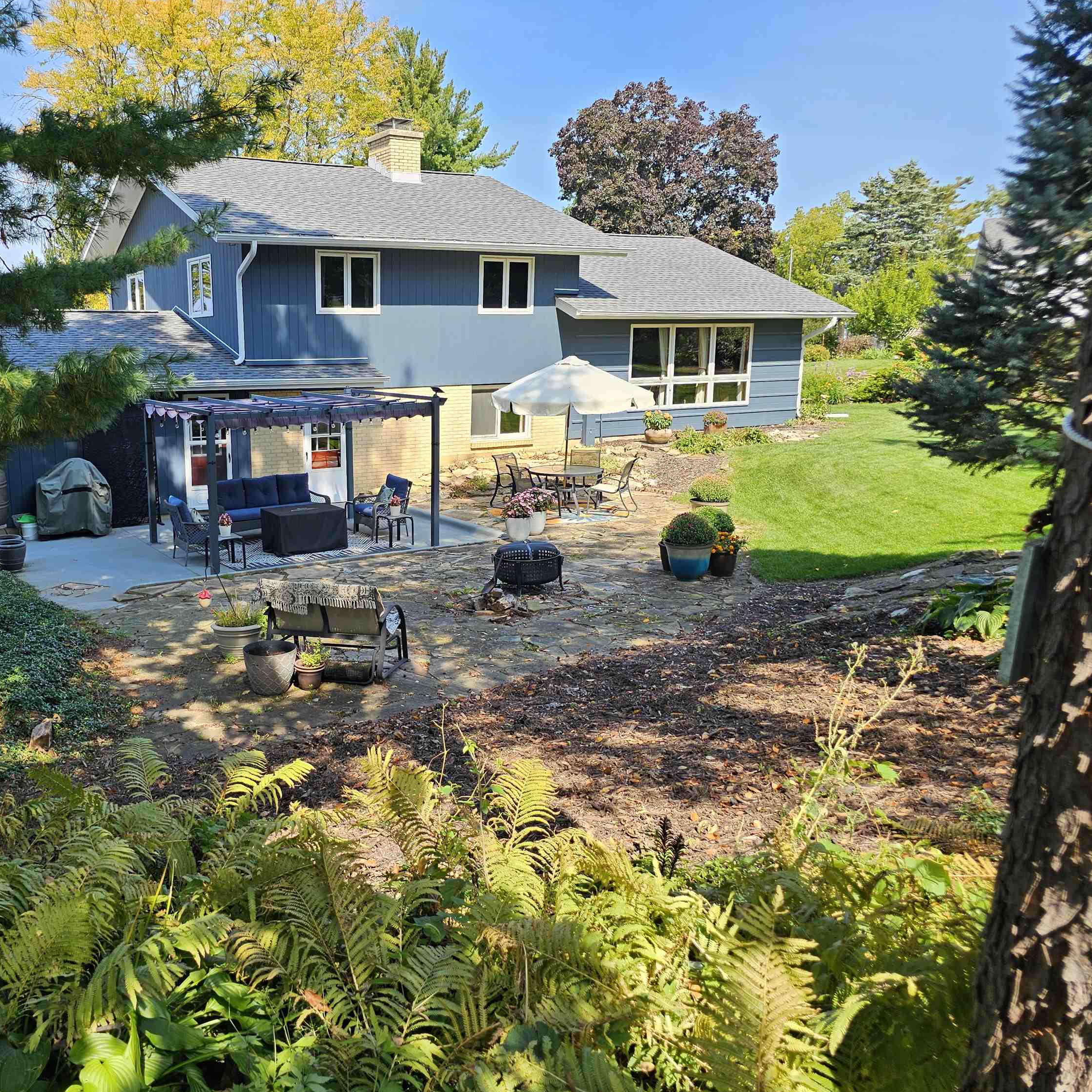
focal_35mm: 28
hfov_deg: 55.8
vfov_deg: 57.3
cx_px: 344
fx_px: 999
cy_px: 555
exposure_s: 1/192
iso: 10
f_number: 1.7
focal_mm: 6.3
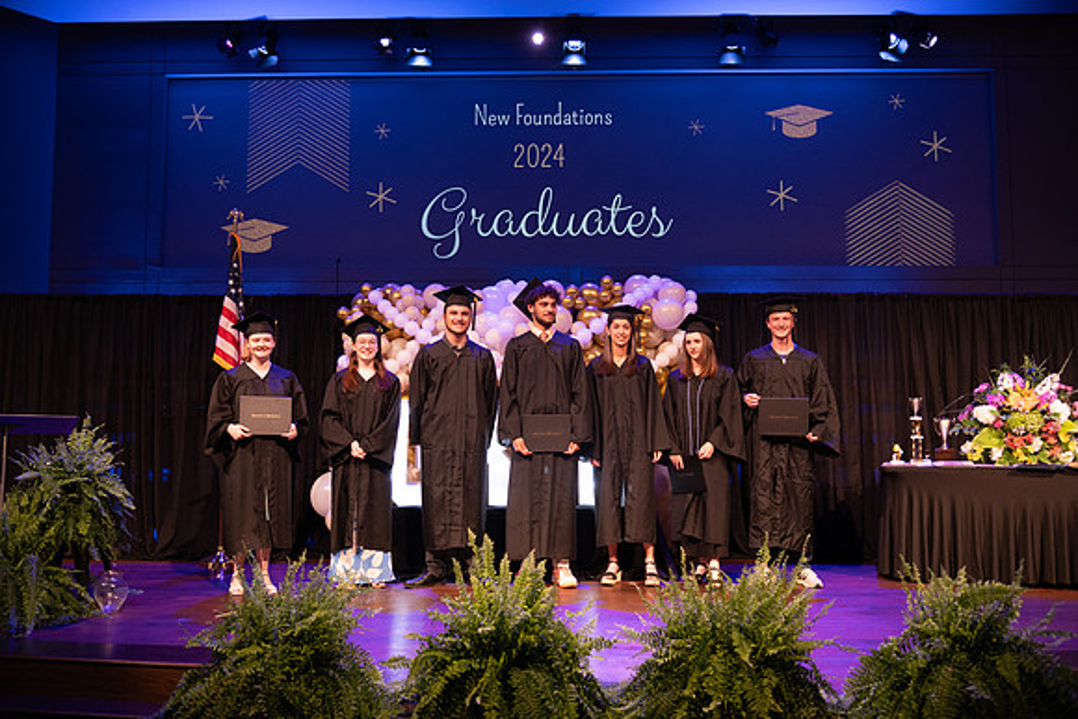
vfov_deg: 42.3
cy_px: 360
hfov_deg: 60.3
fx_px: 928
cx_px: 539
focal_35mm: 31
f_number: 4
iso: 1600
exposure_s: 1/200
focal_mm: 31
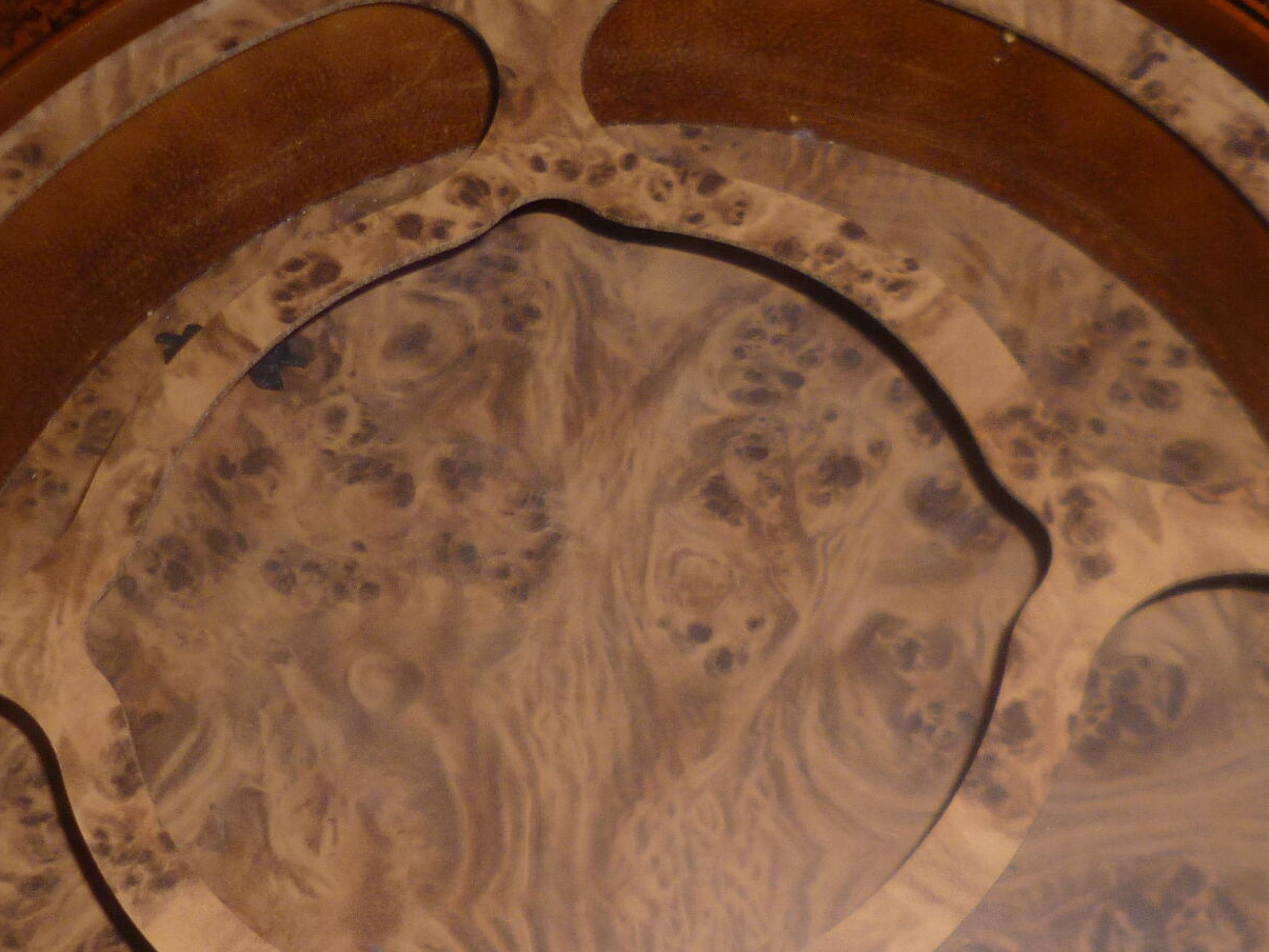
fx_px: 1870
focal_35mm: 51
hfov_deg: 37.5
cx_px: 579
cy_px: 727
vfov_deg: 28.1
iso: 100
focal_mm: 4.3
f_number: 2.5
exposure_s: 1/60
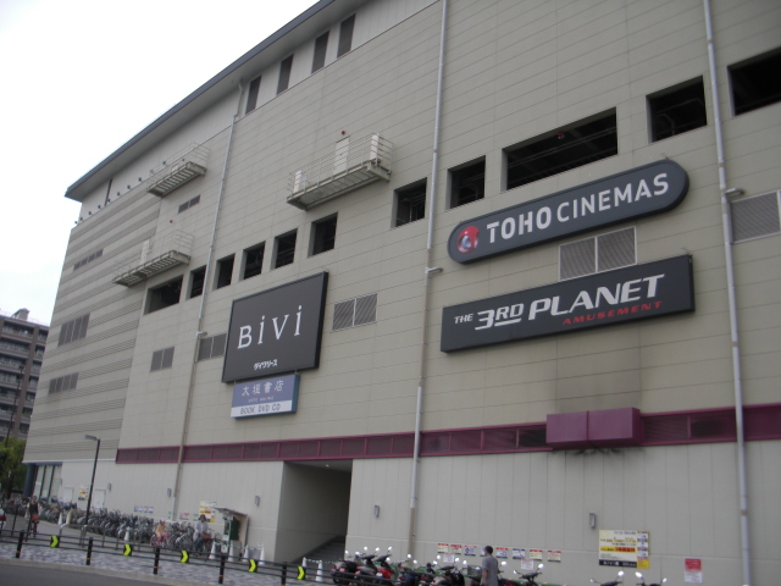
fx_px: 812
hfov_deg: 51.4
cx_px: 390
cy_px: 293
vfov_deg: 39.7
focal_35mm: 36
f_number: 2.8
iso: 50
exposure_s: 1/500
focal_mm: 6.3
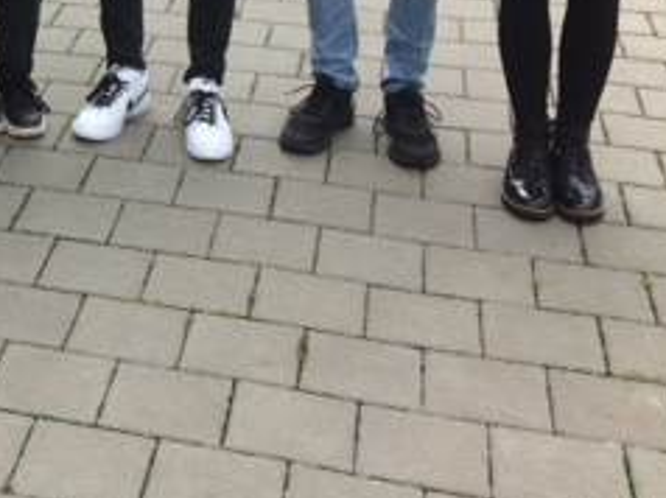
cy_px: -109
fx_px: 1499
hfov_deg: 23.6
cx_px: -59
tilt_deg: -13.7
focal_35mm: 78
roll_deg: +0.1
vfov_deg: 17.9
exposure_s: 1/260
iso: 32
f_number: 2.2
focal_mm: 4.15
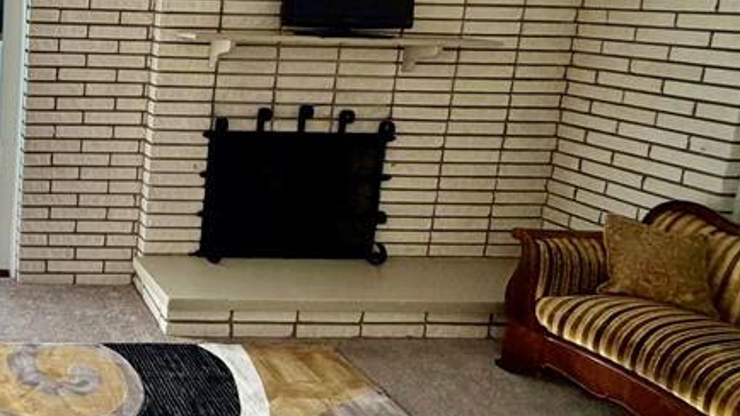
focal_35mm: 36
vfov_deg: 32.1
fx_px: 706
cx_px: -58
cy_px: 95
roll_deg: -1.0
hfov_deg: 43.8
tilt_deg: -9.4
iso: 125
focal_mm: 2.22
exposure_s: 1/120
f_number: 2.2
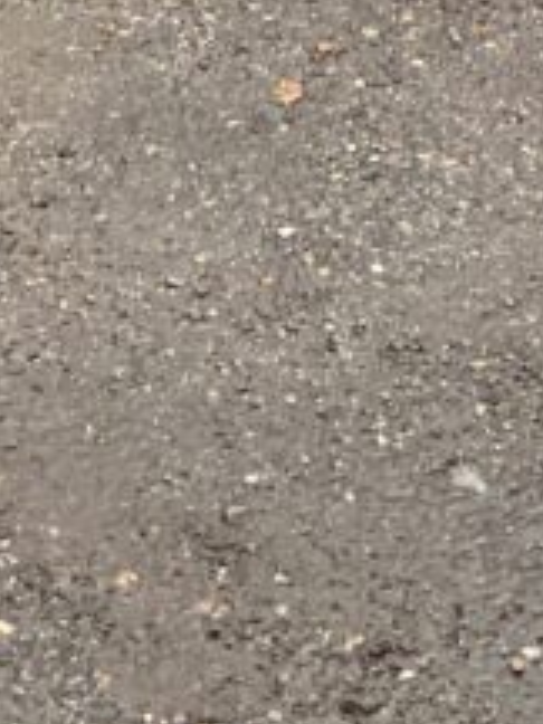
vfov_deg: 11.0
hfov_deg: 9.7
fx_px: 3179
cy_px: -987
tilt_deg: -7.1
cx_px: -70
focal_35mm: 152
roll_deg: +0.6
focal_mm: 3.3
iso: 25
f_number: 2.4
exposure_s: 1/219
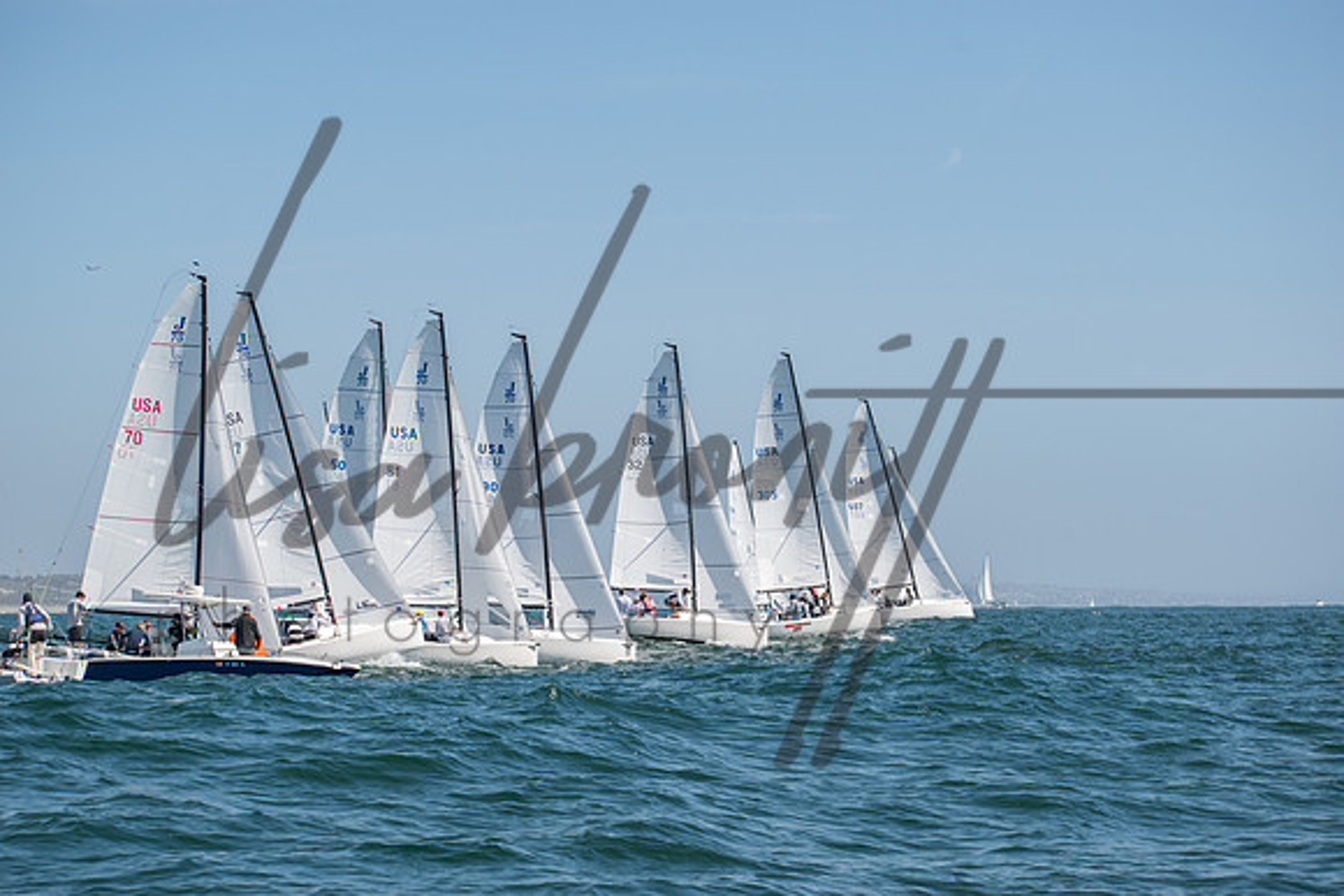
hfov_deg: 19.5
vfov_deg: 13.0
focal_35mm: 105
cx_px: 672
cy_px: 448
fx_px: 3921
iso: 200
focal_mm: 70
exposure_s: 1/1000
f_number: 6.3
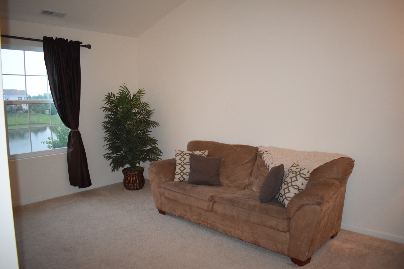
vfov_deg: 47.9
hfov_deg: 67.4
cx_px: 202
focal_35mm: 27
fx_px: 303
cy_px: 134
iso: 2200
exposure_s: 1/60
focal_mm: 18
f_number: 3.5
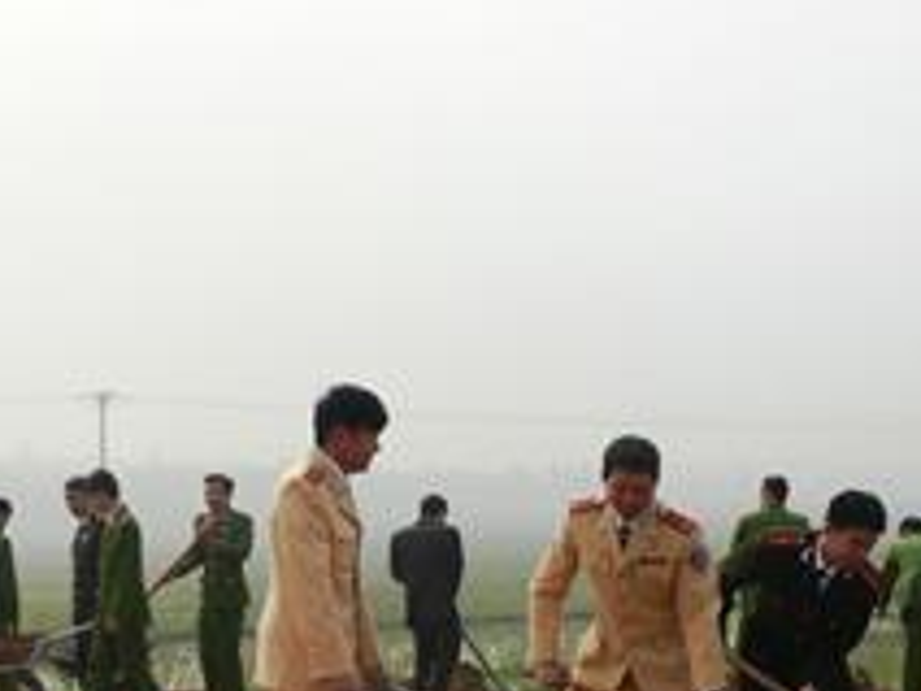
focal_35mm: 104
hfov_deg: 18.9
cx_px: 361
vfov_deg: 14.1
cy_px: 635
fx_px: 2767
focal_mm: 10.6
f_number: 5.6
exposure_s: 1/400
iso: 100
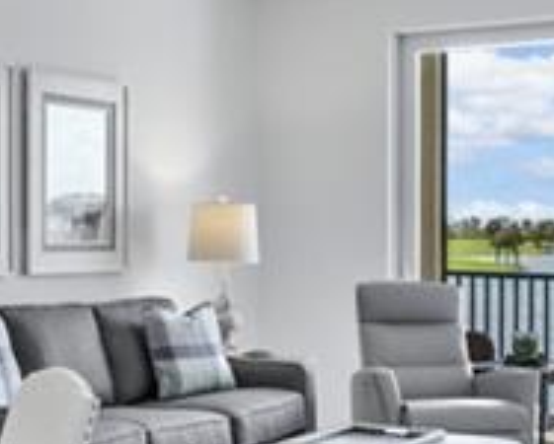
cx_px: 163
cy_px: 243
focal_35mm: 77
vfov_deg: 19.9
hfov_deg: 24.5
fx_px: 1264
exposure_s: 1/125
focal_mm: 10
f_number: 4
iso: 100
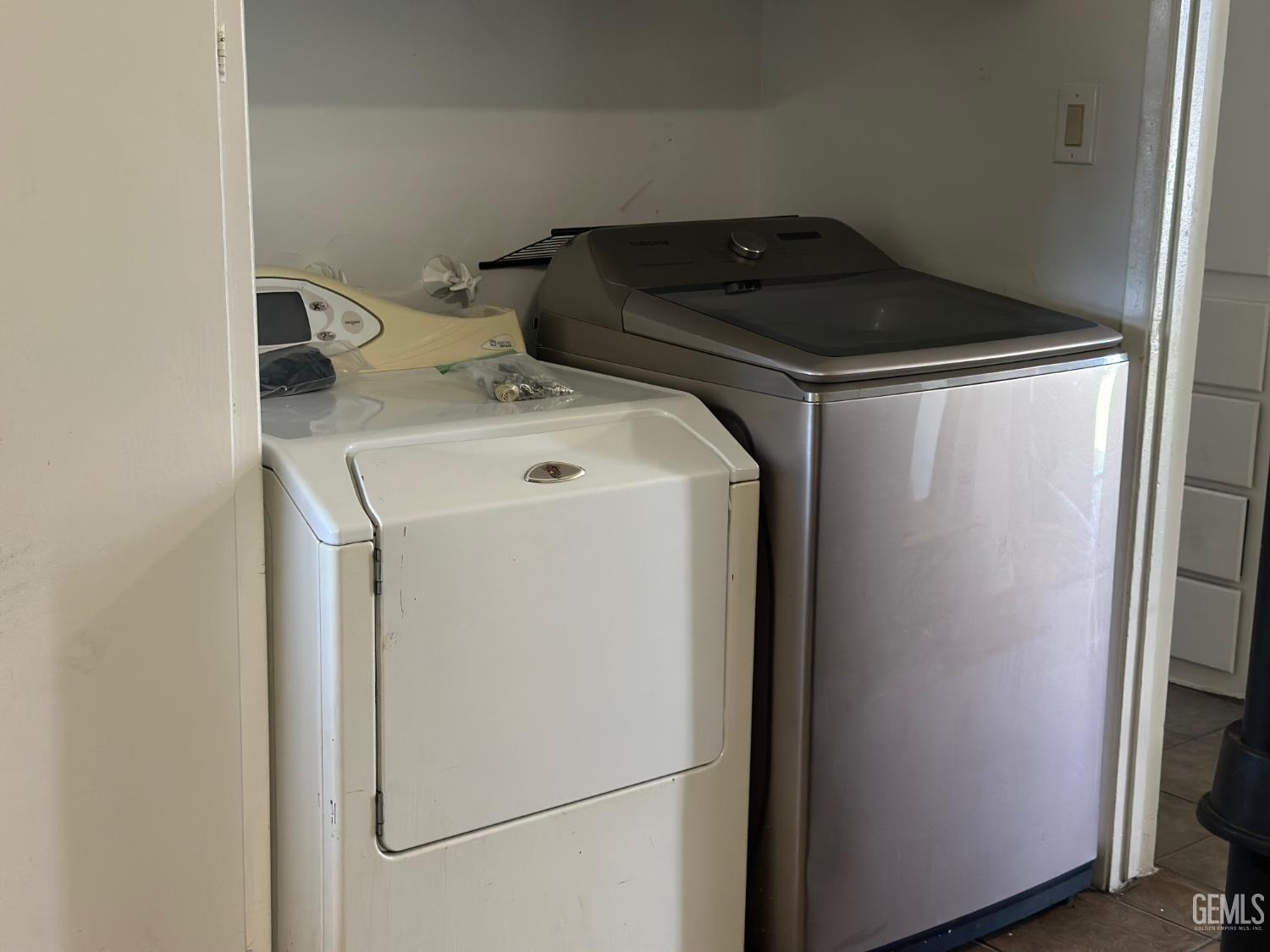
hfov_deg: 39.7
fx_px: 1761
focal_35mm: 48
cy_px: 476
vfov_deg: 30.3
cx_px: 635
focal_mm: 6.86
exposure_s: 1/60
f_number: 1.78
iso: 320
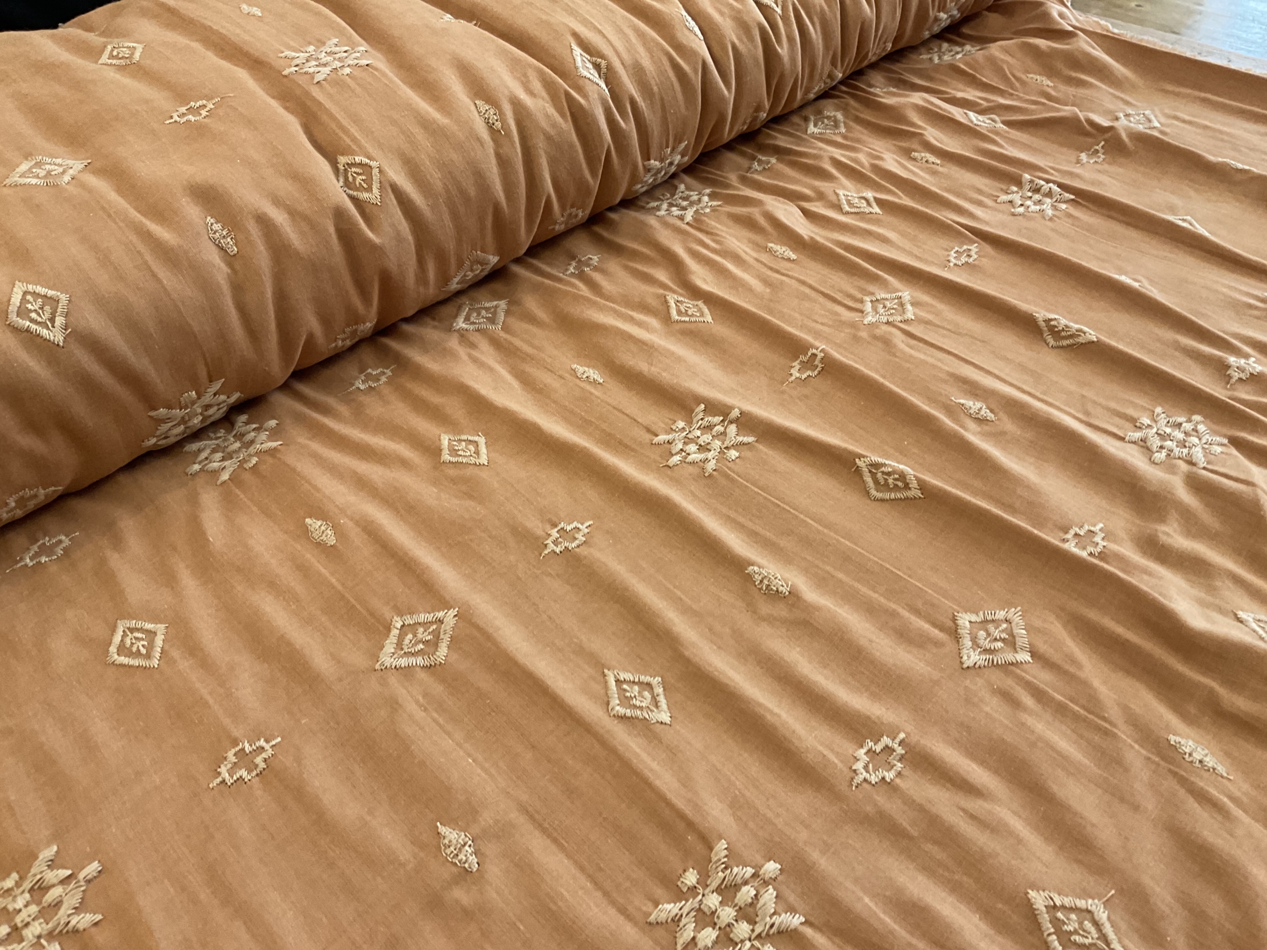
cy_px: 475
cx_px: 634
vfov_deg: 48.2
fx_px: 1061
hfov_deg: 61.7
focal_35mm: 29
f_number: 1.8
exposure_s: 1/50
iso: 80
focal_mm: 3
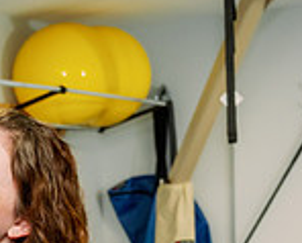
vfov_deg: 13.1
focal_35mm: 114
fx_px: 1021
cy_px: 305
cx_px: -73
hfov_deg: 16.1
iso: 500
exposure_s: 1/200
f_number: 3.5
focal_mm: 30
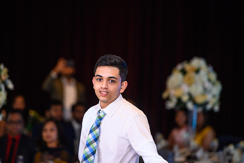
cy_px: 82
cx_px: 122
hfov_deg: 11.1
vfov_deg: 7.4
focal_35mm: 185
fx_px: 1254
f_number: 3.2
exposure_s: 1/200
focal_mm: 185
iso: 1600
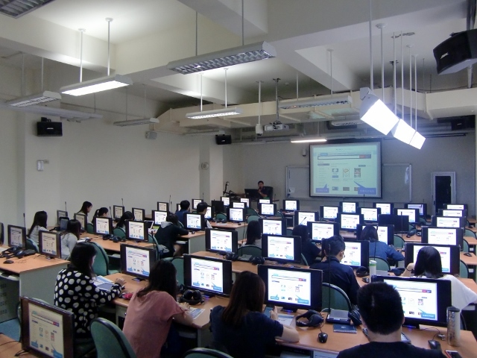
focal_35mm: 28
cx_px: 238
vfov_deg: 49.7
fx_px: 386
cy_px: 179
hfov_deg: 63.4
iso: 320
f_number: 2.6
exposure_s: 1/60
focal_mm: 4.9
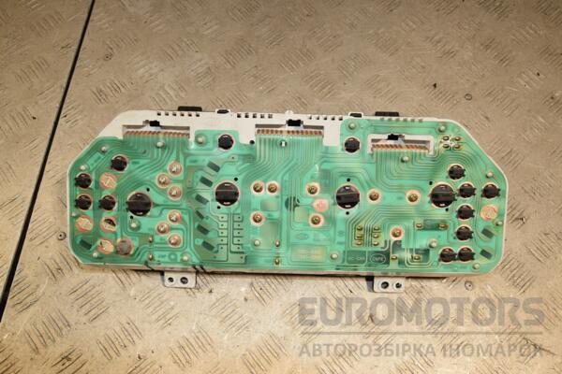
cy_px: 187
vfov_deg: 40.0
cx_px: 281
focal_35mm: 33
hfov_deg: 57.2
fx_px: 515
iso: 800
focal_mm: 22
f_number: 8
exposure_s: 1/200
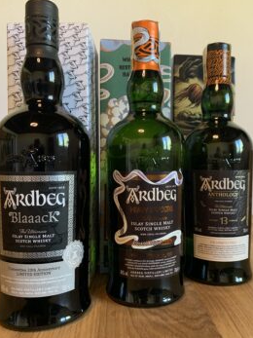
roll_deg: +0.9
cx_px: 137
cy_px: 176
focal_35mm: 30
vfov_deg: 60.0
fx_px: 293
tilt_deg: -1.2
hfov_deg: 46.7
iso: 400
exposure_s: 1/46
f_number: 1.8
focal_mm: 4.25
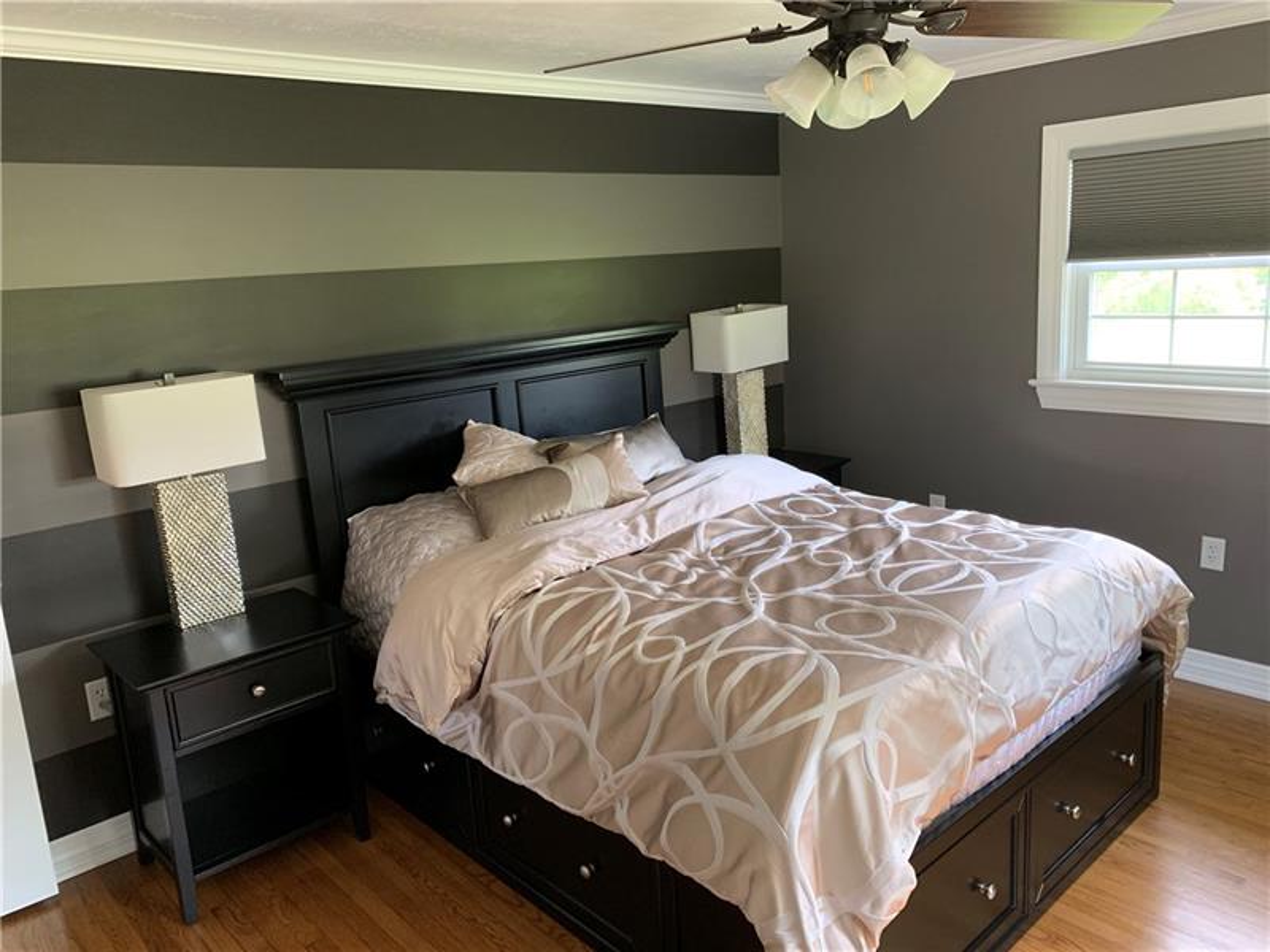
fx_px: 954
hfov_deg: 67.3
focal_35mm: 26
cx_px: 635
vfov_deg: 53.1
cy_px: 476
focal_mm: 4.25
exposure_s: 1/60
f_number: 1.8
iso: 320
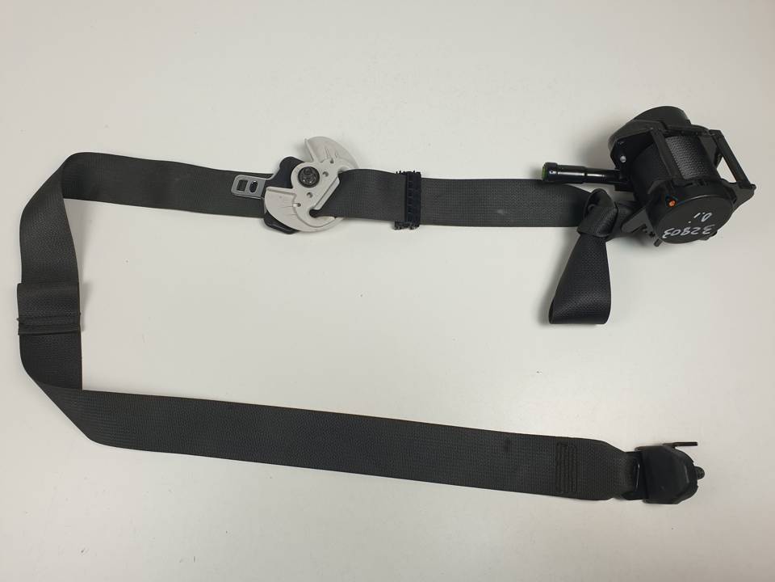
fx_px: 582
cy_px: 291
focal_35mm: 26
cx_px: 388
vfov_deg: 53.1
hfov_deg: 67.3
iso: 50
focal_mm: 4.3
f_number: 2.4
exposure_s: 1/219
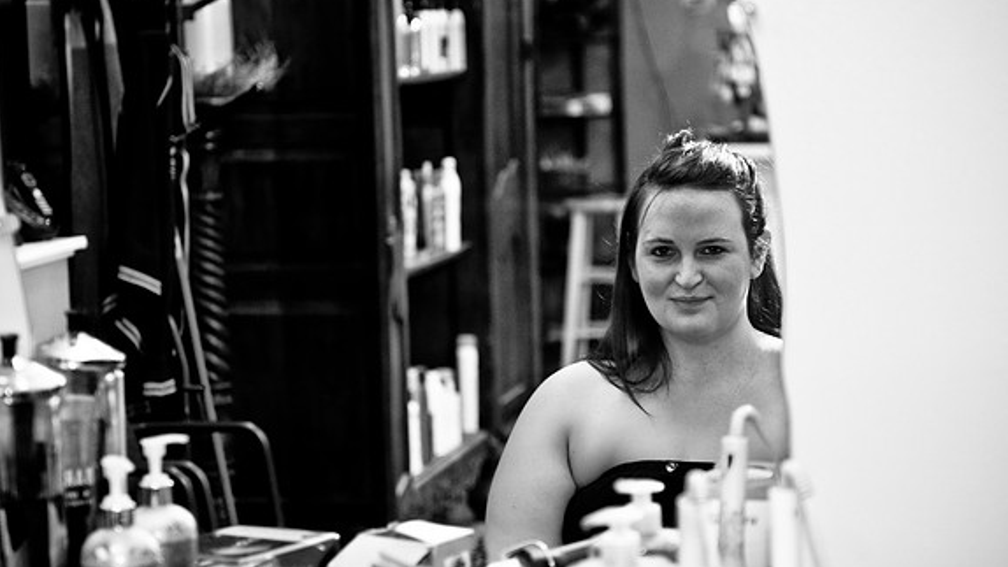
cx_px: 506
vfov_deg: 10.9
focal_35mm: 111
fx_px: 2967
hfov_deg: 19.3
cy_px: 255
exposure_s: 1/60
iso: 200
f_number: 2.8
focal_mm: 70
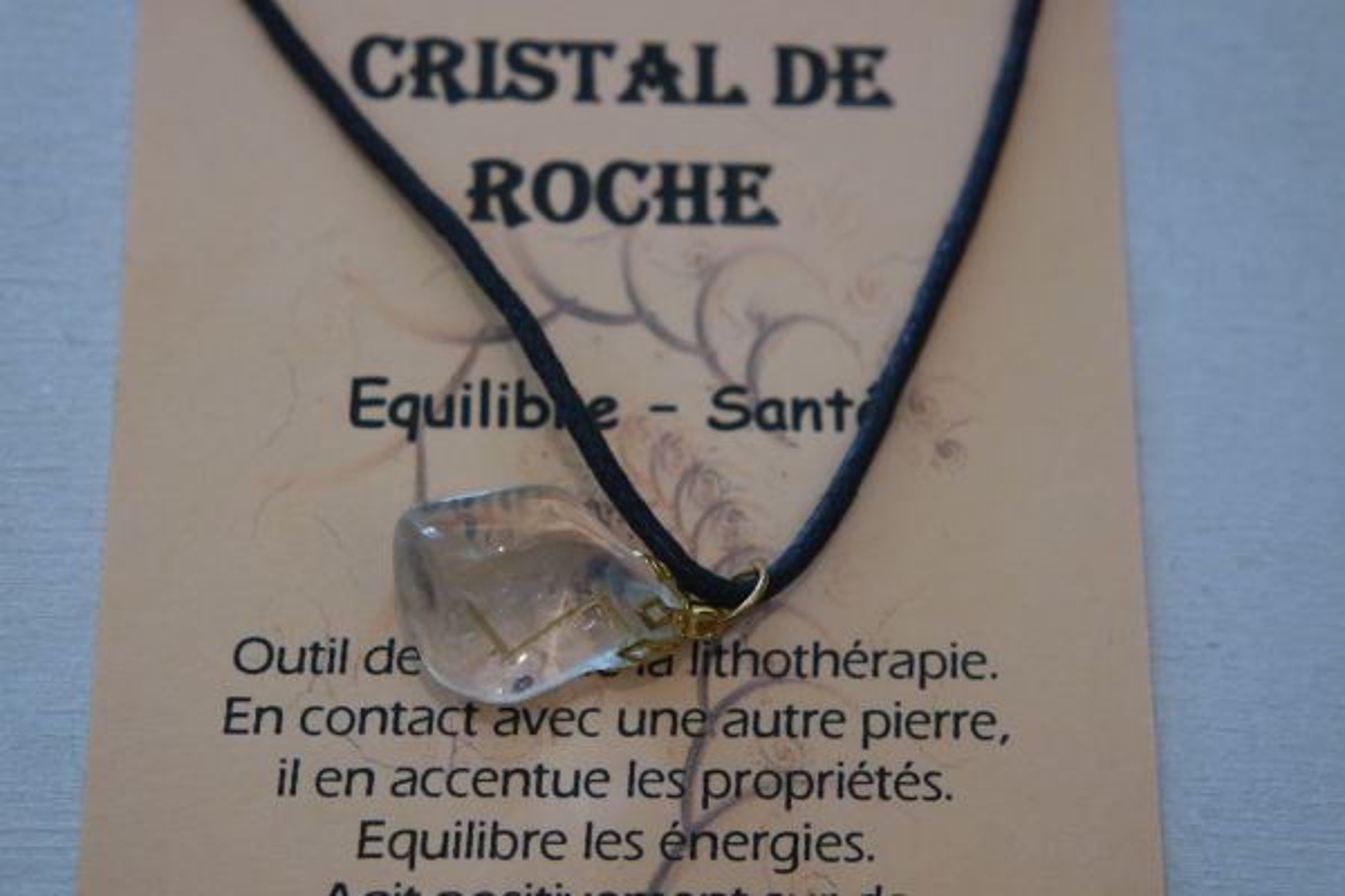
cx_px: 672
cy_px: 448
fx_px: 2877
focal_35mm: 77
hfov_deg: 26.3
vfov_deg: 17.7
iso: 3200
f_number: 5.6
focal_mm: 50
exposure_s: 1/60
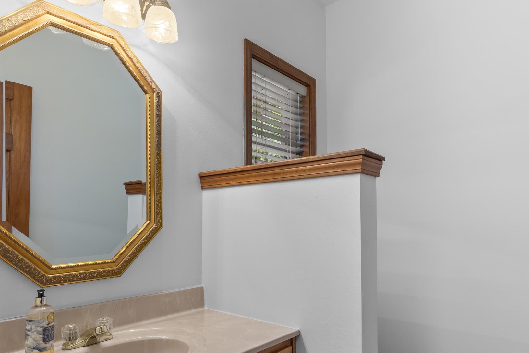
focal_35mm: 23
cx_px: 282
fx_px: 338
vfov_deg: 54.0
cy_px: 236
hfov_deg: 76.0
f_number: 9
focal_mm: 10
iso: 200
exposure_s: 1/2
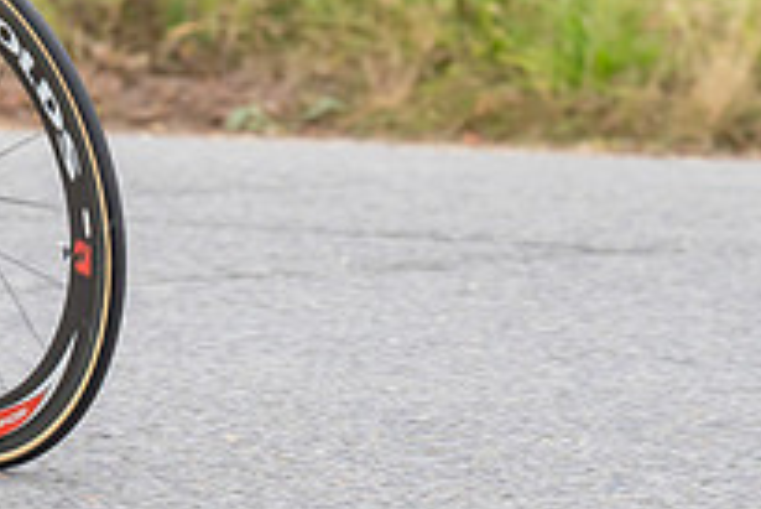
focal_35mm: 514
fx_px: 10873
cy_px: -371
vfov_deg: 2.7
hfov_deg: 4.0
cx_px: -40
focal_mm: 126
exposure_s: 1/1000
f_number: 4
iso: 1000
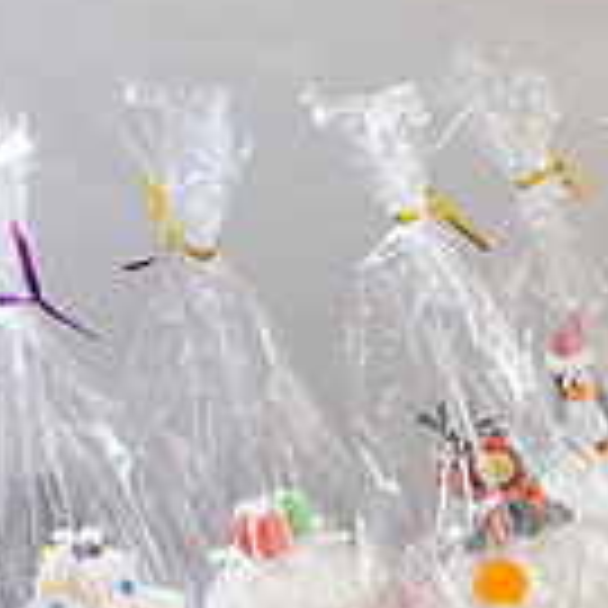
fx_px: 2027
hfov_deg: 14.0
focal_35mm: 102
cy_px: 694
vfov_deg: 16.5
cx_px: 1275
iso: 800
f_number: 5
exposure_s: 1/125
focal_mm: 28
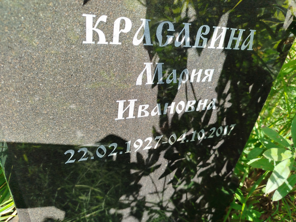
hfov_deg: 71.6
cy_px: 111
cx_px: 148
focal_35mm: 24
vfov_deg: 56.8
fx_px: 205
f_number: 1.7
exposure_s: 1/273
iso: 50
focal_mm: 5.31
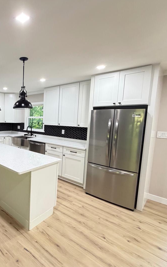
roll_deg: -0.8
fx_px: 146
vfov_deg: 85.0
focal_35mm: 20
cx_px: 17
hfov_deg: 52.5
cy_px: 133
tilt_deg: -6.4
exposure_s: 1/60
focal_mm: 2.22
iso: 500
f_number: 2.2
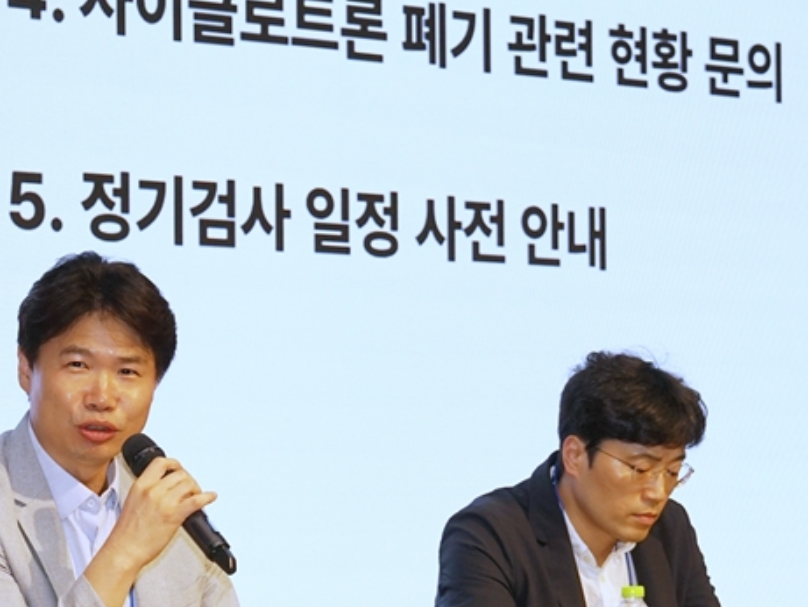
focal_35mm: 146
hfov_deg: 13.5
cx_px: 303
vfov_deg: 10.1
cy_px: 461
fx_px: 3409
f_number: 7.1
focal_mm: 70
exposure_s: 1/100
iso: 400
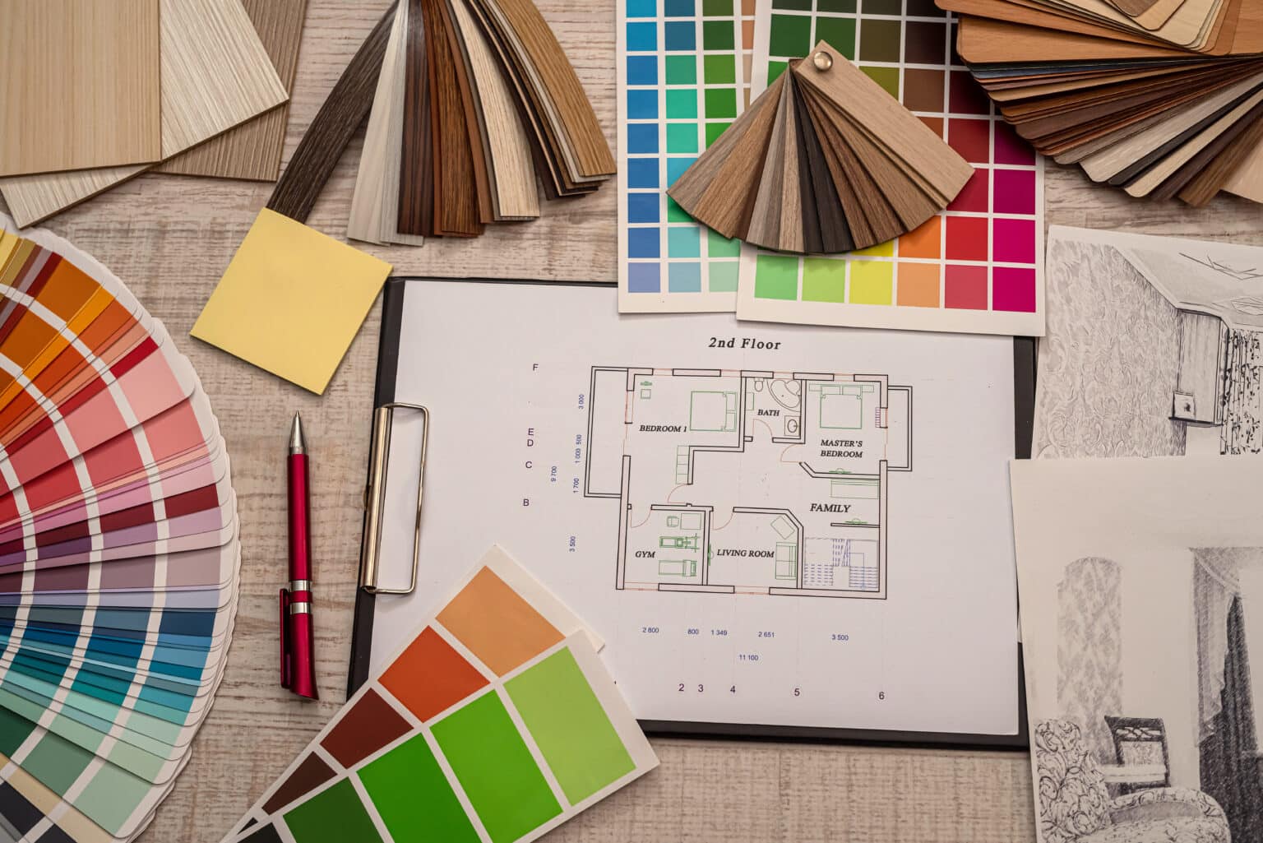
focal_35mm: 50
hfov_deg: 39.6
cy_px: 422
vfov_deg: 27.0
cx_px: 632
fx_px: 1755
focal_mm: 50
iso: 250
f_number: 7.1
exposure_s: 1/160
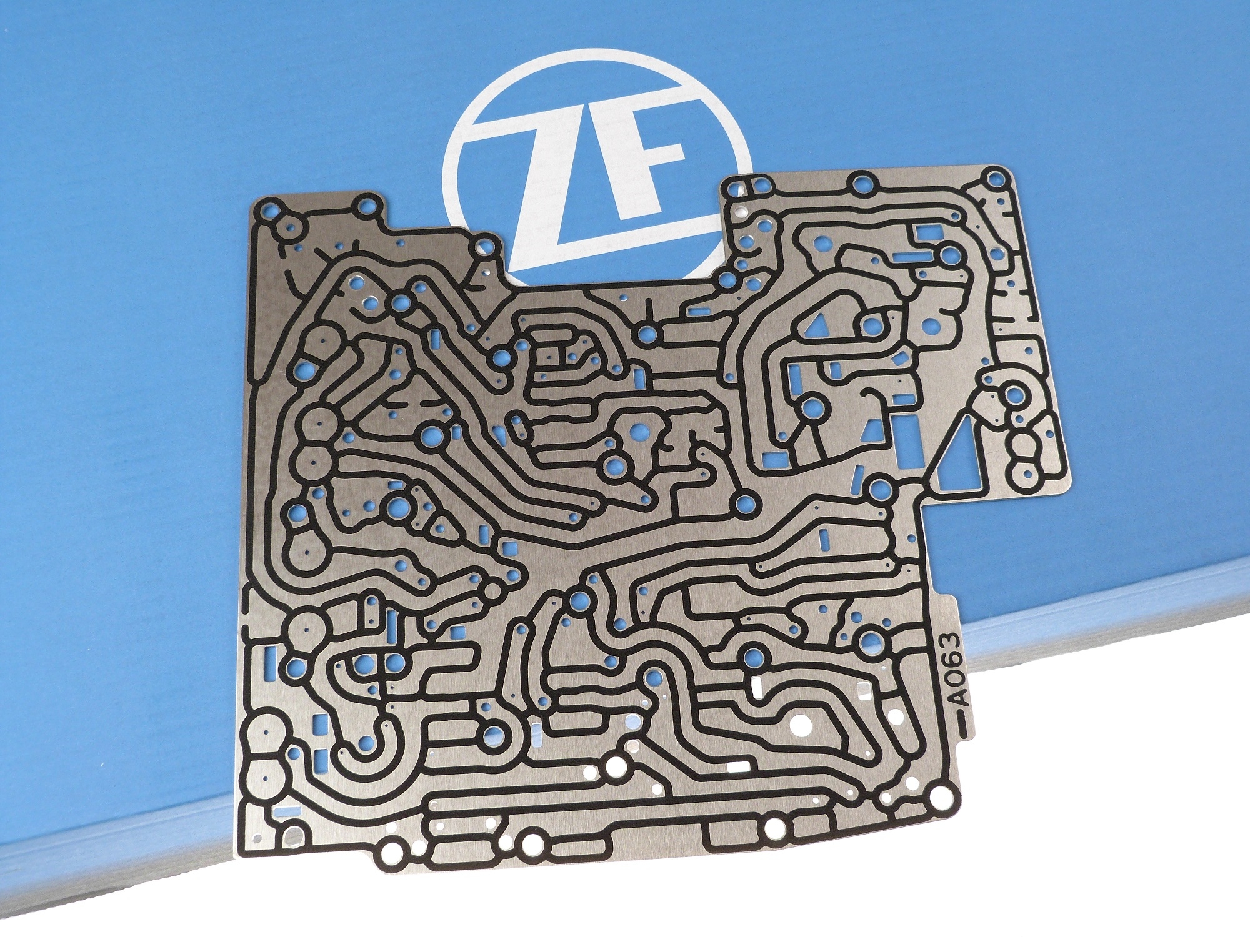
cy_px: 468
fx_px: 1444
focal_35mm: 40
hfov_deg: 46.8
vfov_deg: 36.0
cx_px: 625
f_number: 3.1
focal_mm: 7
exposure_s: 1/60
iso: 125
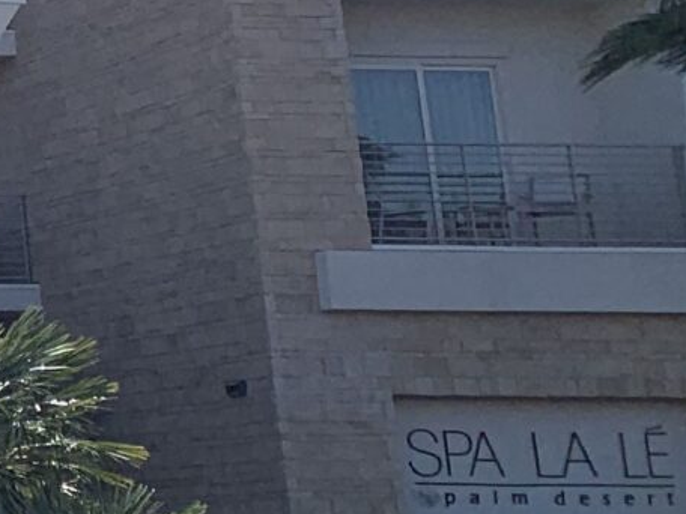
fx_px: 2893
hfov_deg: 10.5
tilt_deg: +14.2
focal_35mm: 146
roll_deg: -0.8
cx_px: -1222
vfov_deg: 10.0
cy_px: -107
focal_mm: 4.25
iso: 25
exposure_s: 1/3650
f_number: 1.8
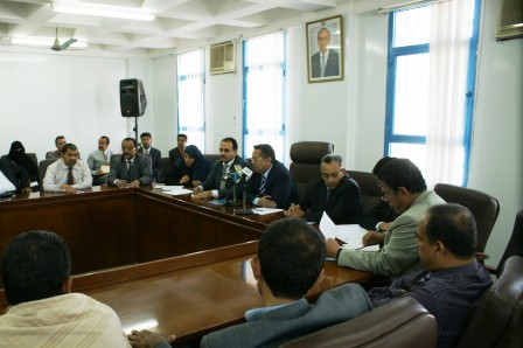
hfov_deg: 62.0
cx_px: 262
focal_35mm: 30
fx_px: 436
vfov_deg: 43.5
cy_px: 174
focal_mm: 20
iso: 200
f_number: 4
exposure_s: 1/60
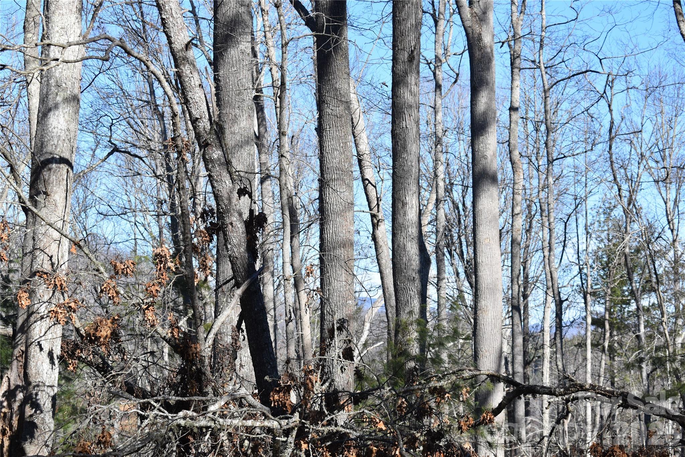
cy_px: 228
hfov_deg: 24.6
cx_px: 342
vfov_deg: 16.6
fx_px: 1570
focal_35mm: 82
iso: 200
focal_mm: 55
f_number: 9
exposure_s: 1/320
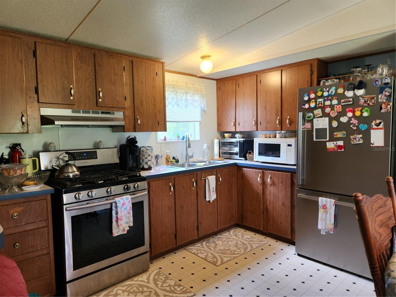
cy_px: 148
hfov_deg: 73.9
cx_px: 198
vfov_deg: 58.9
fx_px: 263
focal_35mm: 23
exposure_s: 1/120
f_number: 1.8
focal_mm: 5.4
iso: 320
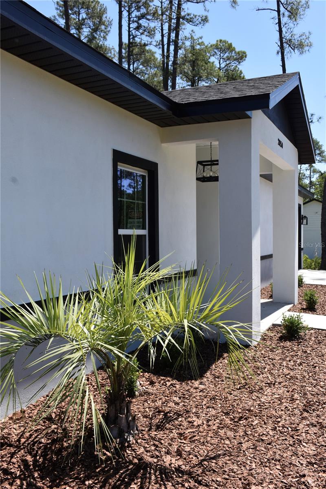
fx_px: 448
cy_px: 244
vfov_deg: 57.2
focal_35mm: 33
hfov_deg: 40.0
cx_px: 163
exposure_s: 1/500
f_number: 8
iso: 320
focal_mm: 22
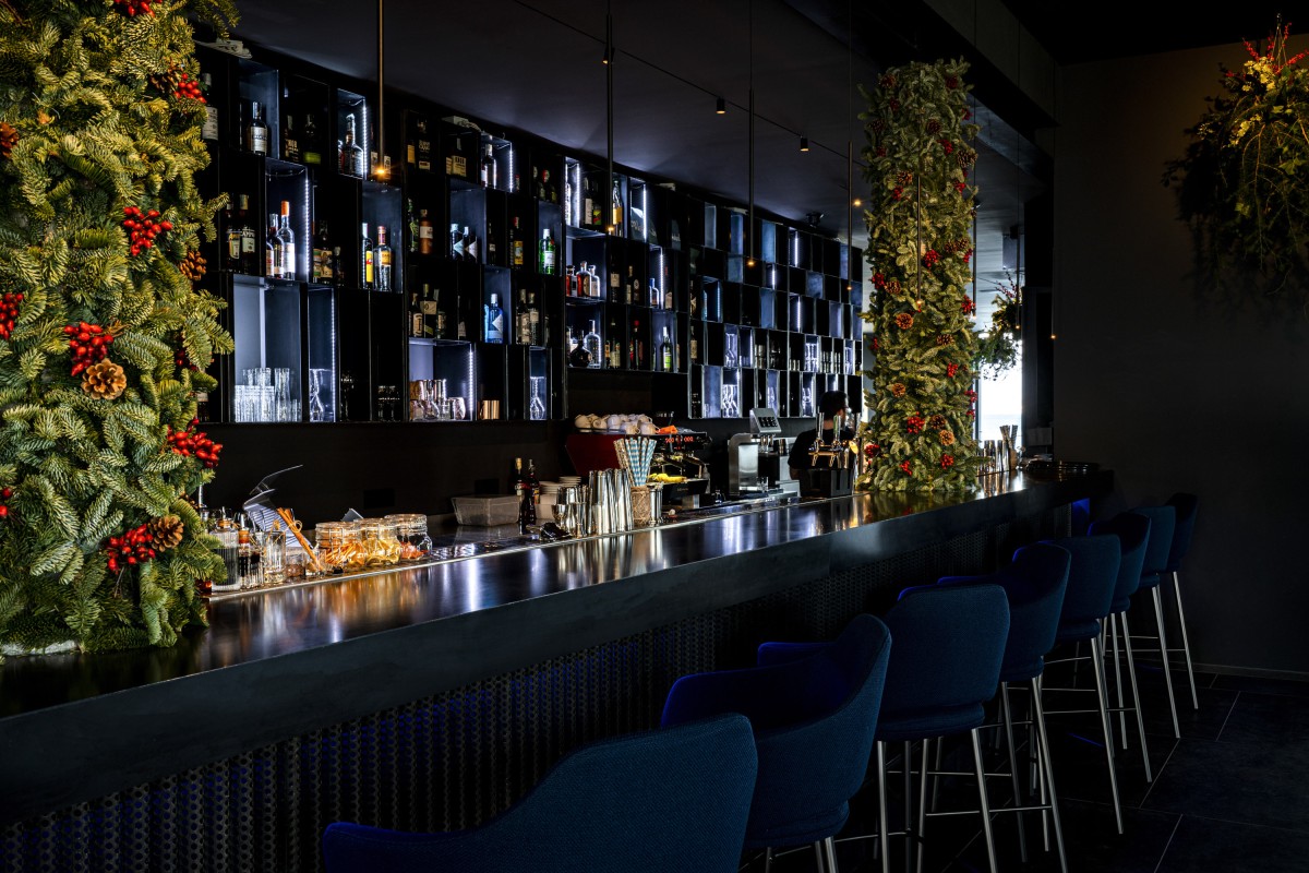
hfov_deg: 54.4
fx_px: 1273
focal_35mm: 35
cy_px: 436
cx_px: 654
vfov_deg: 37.9
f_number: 13
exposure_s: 1/4
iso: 200
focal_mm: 35
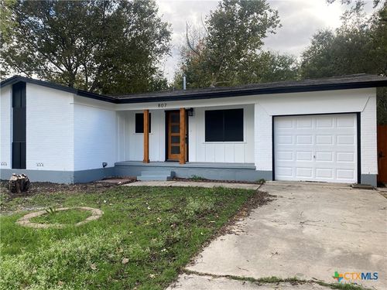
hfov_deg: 67.3
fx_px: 291
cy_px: 145
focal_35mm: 26
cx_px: 194
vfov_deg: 53.1
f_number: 1.8
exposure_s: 1/351
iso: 32
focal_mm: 4.25
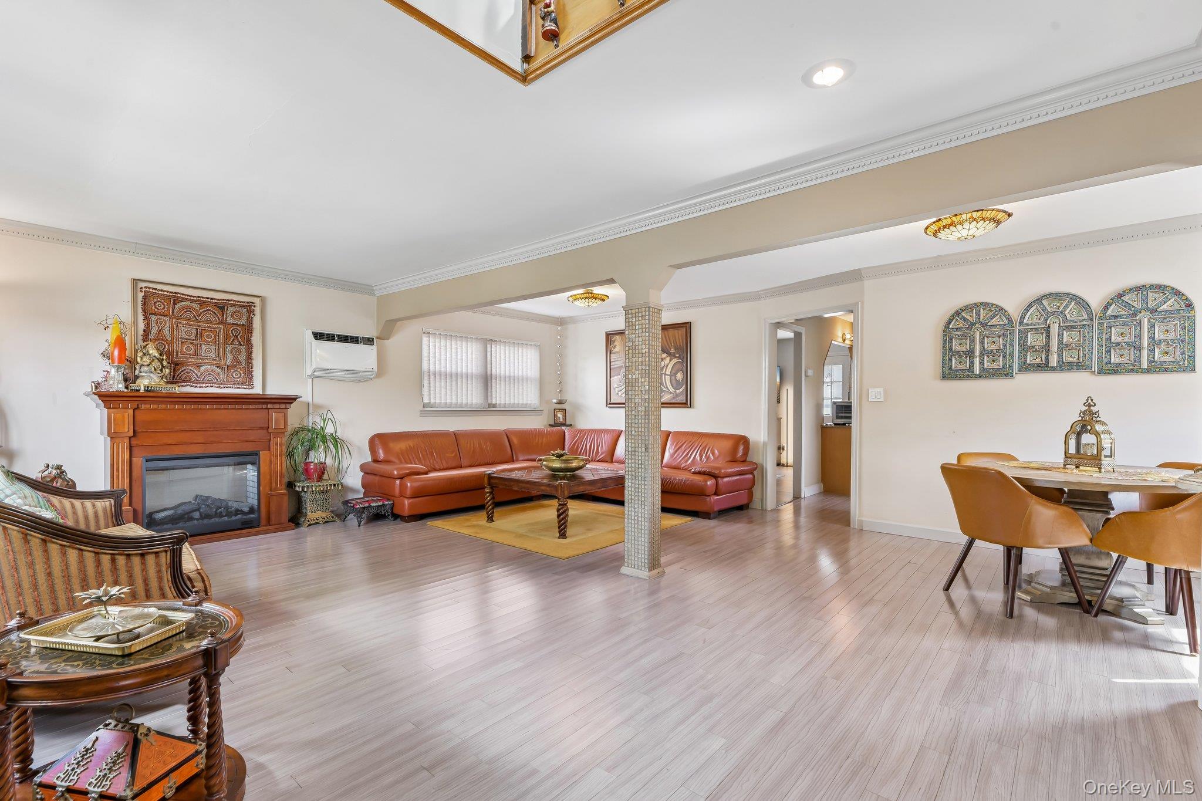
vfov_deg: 73.7
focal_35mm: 16
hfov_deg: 96.7
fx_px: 534
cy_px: 400
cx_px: 601
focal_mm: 16
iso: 250
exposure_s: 1/5
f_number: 9
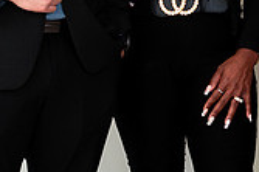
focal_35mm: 181
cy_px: -95
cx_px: 326
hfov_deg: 11.1
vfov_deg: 7.4
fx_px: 1301
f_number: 5.6
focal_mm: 52
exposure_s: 1/160
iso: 200
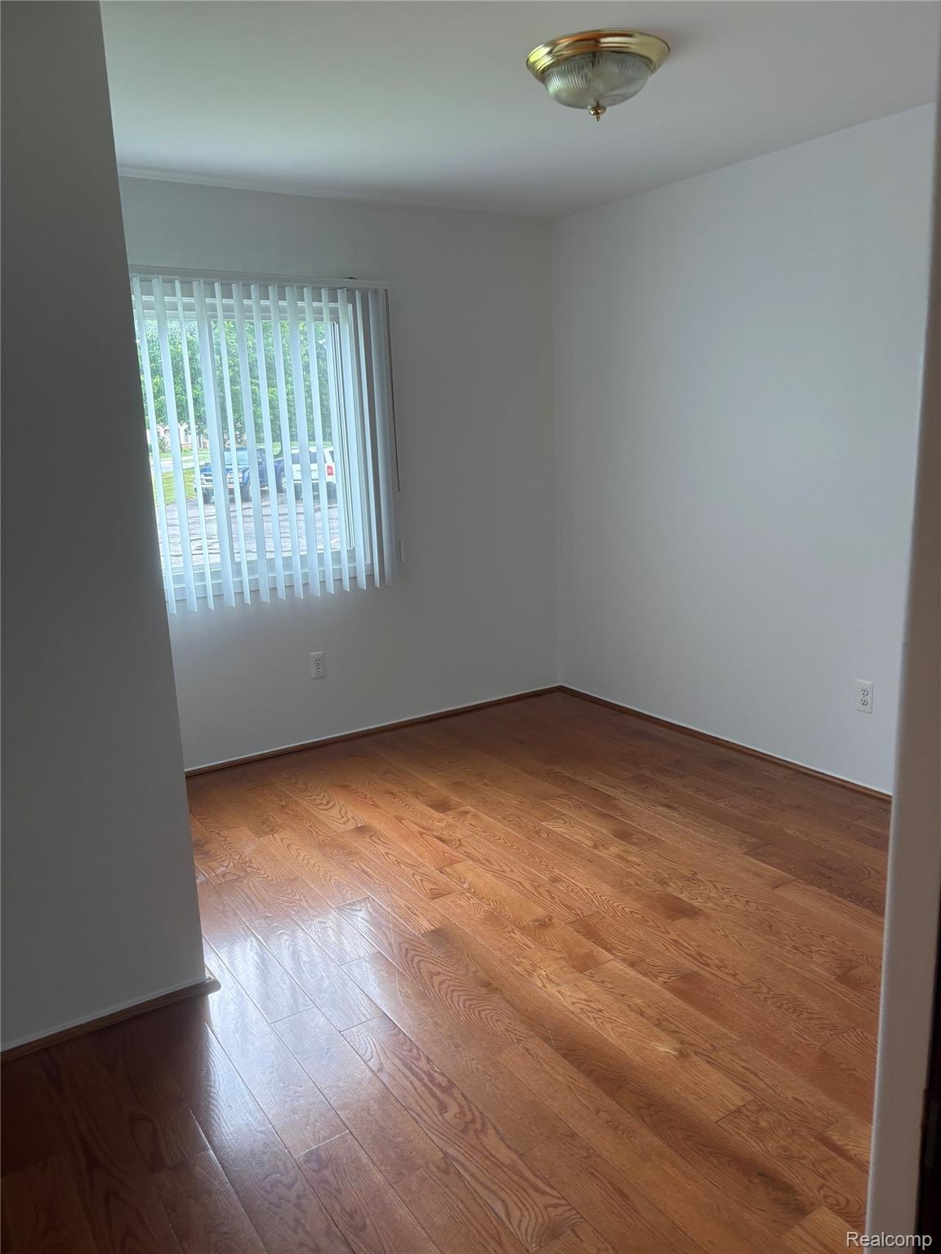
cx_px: 470
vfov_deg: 67.3
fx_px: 942
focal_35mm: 26
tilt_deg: -12.5
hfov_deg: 53.1
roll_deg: +1.9
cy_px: 627
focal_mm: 5.96
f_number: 1.6
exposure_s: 1/120
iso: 80
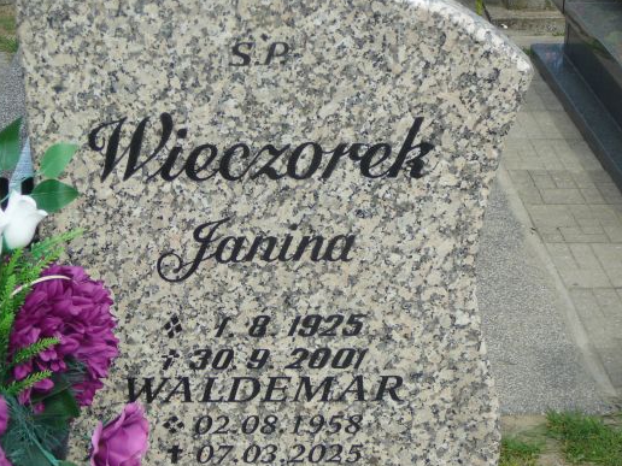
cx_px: 237
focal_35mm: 88
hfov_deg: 22.2
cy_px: 247
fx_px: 1581
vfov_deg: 16.8
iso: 80
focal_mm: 10.5
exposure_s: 1/400
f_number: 3.7
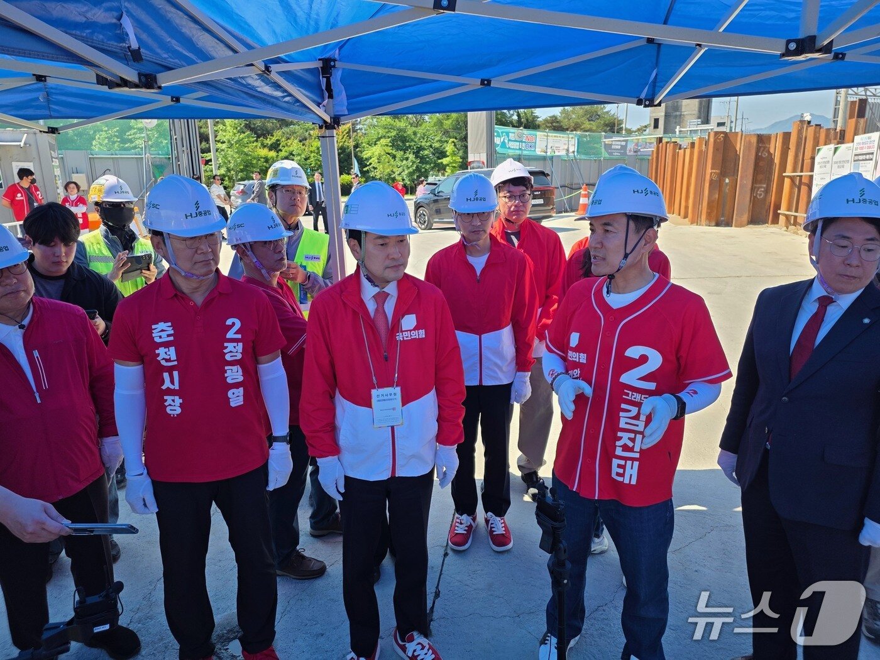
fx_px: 585
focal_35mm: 23
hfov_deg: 73.9
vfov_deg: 58.9
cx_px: 440
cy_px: 330
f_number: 1.7
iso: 80
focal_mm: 6.25
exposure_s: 1/2866
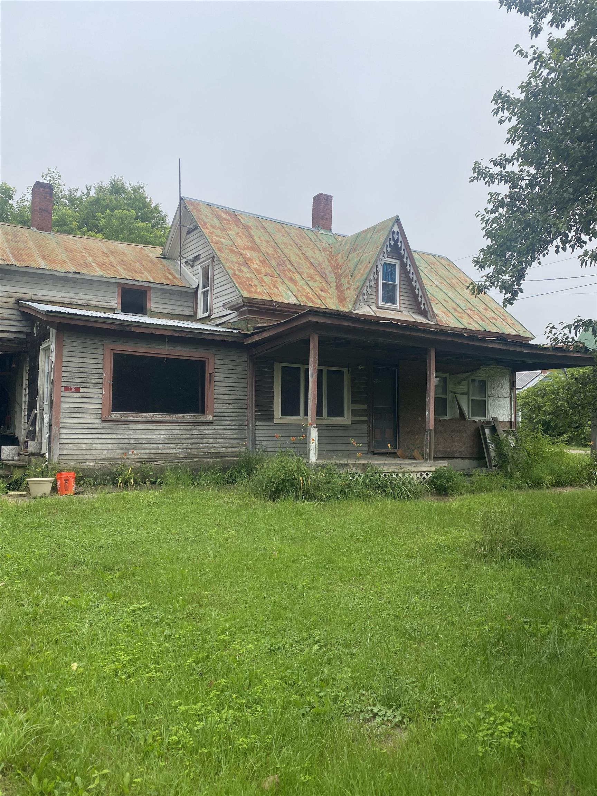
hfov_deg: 53.1
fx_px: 598
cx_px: 298
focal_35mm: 26
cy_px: 398
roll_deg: -1.4
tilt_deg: +3.1
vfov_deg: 67.3
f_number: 1.8
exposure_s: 1/1412
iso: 32
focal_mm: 4.25
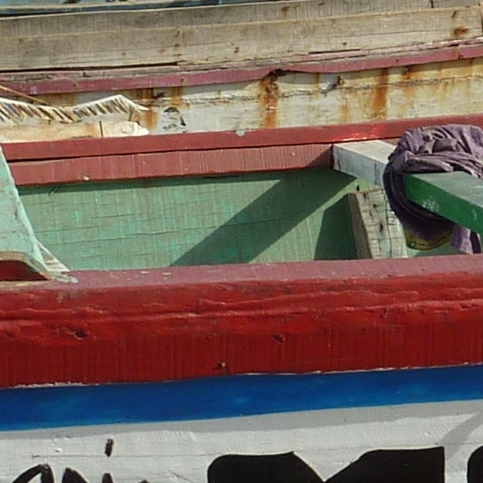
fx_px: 2494
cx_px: 555
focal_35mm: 158
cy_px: 5
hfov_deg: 10.9
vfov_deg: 11.0
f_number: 5
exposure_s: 1/500
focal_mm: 5
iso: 80
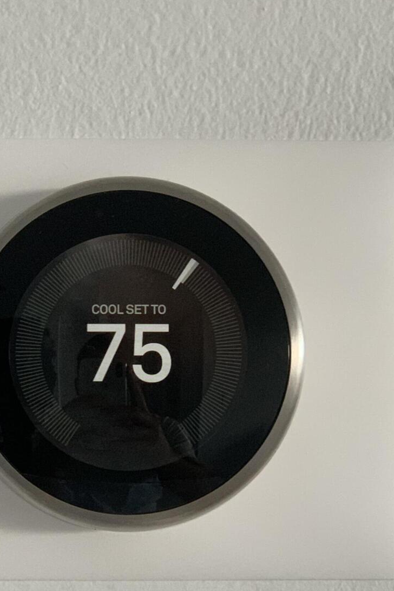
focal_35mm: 99
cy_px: 344
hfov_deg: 13.8
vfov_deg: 20.6
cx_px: 108
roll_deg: -0.6
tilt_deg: +3.5
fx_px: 1626
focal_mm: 6
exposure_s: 1/60
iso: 200
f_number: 2.4
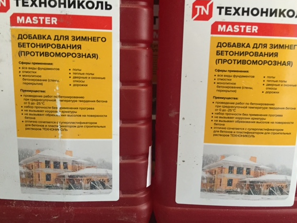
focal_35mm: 32
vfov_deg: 44.2
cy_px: 109
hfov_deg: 56.7
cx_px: 161
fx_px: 275
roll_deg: +0.5
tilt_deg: -10.9
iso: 250
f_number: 2.2
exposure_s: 1/17
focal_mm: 4.15
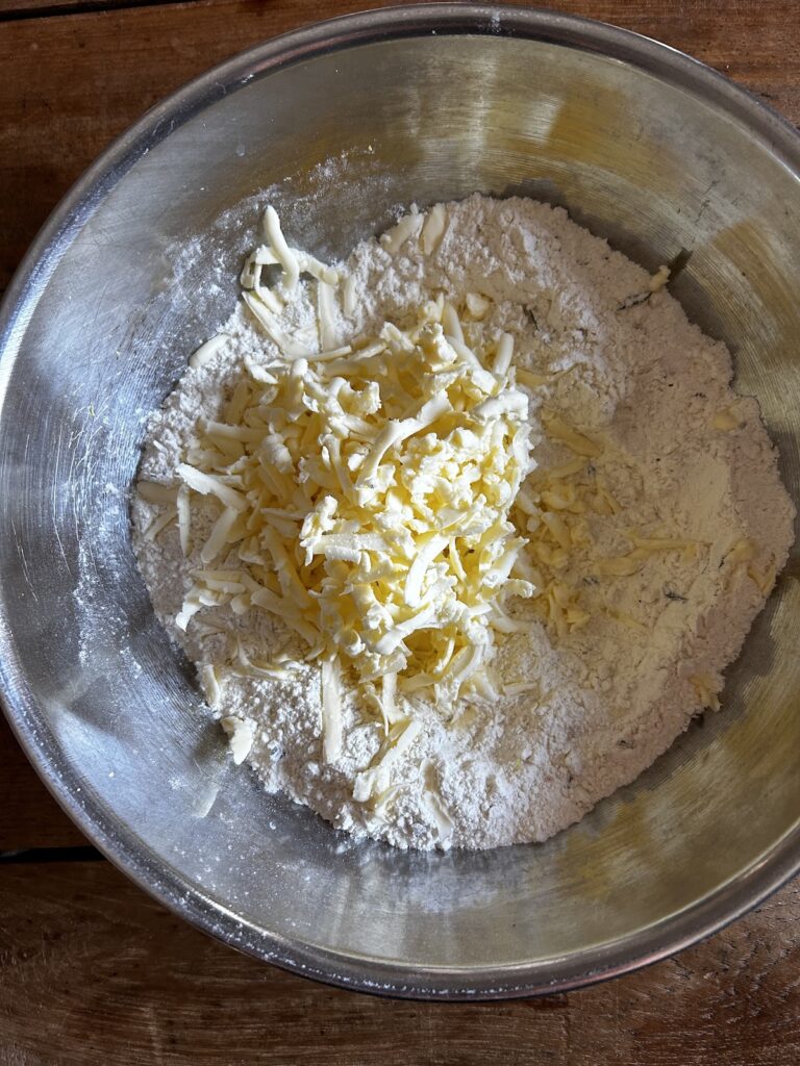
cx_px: 400
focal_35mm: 26
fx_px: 801
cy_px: 533
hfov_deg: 53.1
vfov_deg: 67.3
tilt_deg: -84.9
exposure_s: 1/63
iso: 125
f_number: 1.5
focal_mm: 5.7
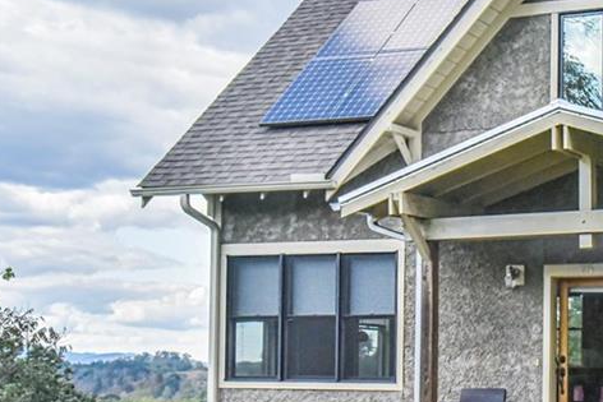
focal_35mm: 76
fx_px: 1273
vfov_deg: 17.9
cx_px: 604
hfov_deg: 25.3
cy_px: 232
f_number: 18
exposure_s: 1/320
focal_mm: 35
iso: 4000
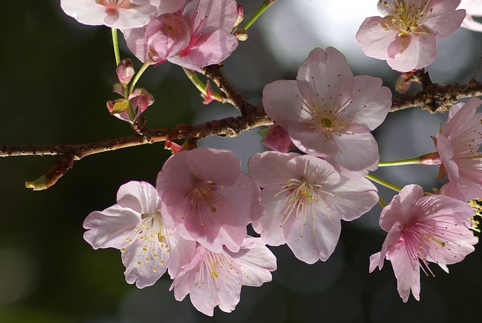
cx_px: 342
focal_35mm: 314
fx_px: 4216
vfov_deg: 4.4
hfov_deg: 6.5
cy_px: 118
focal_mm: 77
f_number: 4
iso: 100
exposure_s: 1/350
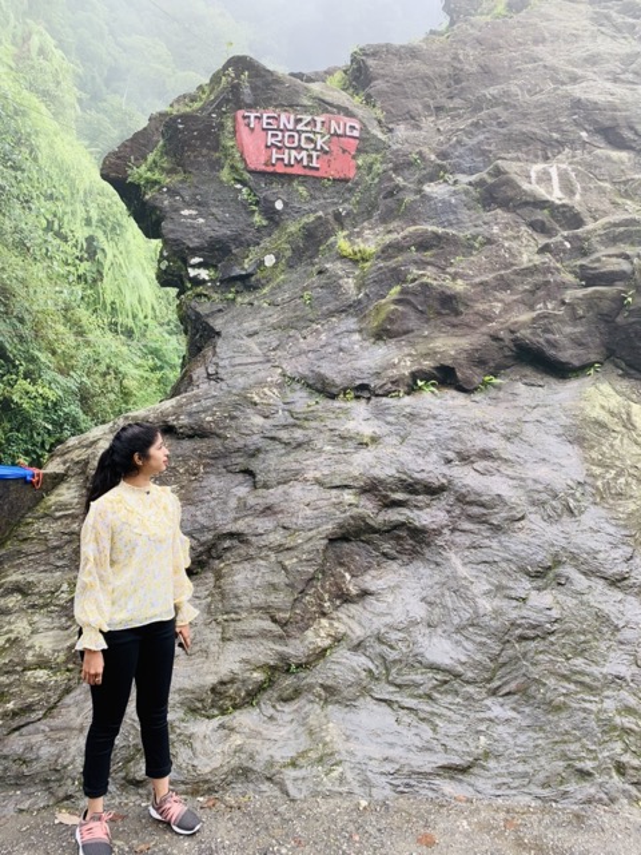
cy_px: 428
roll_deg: -2.4
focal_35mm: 26
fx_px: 642
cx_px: 320
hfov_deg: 53.1
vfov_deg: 67.3
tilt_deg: +2.8
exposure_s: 1/195
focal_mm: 4.25
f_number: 1.8
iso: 25
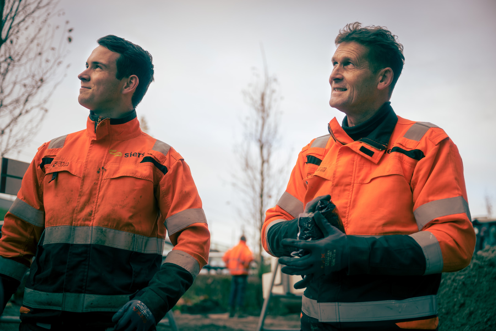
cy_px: 166
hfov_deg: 43.6
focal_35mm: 45
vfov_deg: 29.9
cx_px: 248
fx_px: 620
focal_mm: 45
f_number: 2.8
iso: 64
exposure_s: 1/160
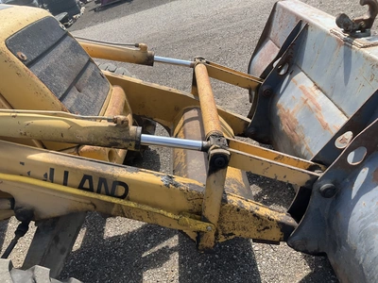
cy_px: 142
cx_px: 189
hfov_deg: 61.7
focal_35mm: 29
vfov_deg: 48.2
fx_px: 317
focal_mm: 3
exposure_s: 1/666
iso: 25
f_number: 1.8
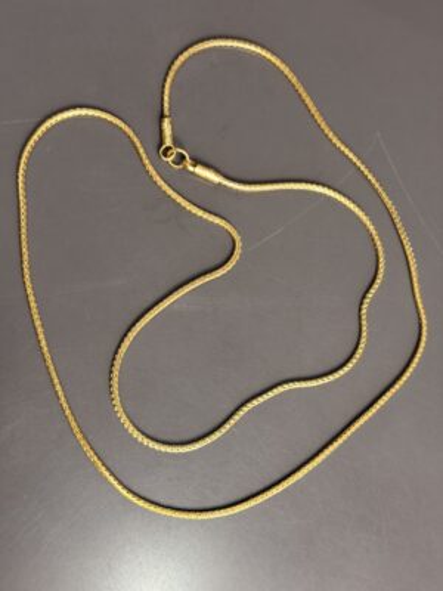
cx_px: 222
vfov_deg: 39.7
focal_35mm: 48
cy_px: 296
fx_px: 819
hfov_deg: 30.3
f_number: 1.78
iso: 64
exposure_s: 1/50
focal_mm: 6.76
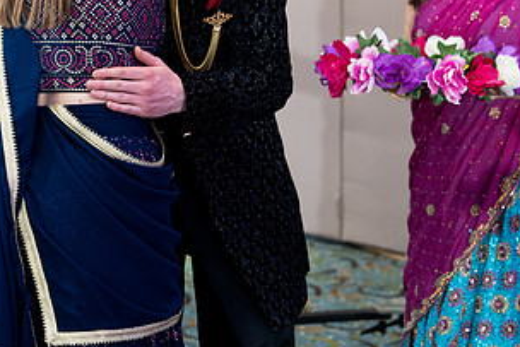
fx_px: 1647
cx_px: 144
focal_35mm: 114
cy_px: 28
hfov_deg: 17.9
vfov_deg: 11.9
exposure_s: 1/125
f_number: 3.2
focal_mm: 54
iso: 2500
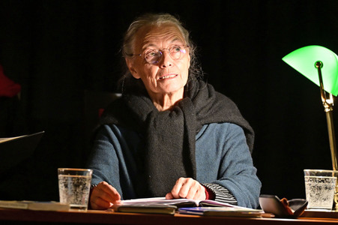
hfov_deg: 10.3
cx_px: 169
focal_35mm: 200
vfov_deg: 6.9
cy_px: 112
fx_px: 1876
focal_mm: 200
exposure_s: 1/160
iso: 5000
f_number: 3.2
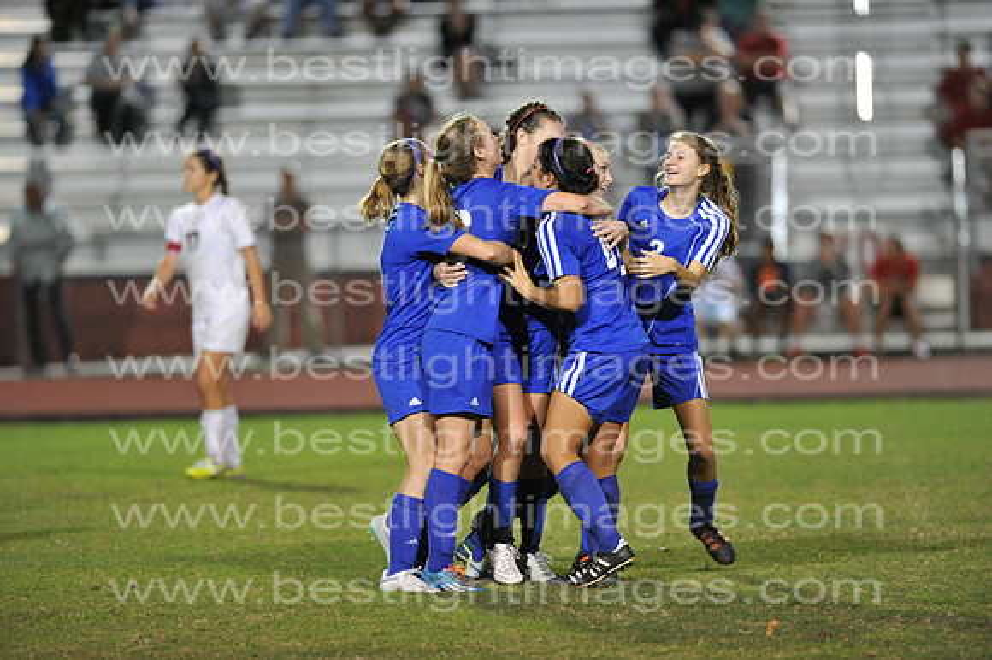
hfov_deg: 6.9
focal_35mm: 300
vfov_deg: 4.6
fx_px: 8262
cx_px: 496
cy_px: 330
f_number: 3.2
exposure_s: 1/400
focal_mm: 300
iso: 5000
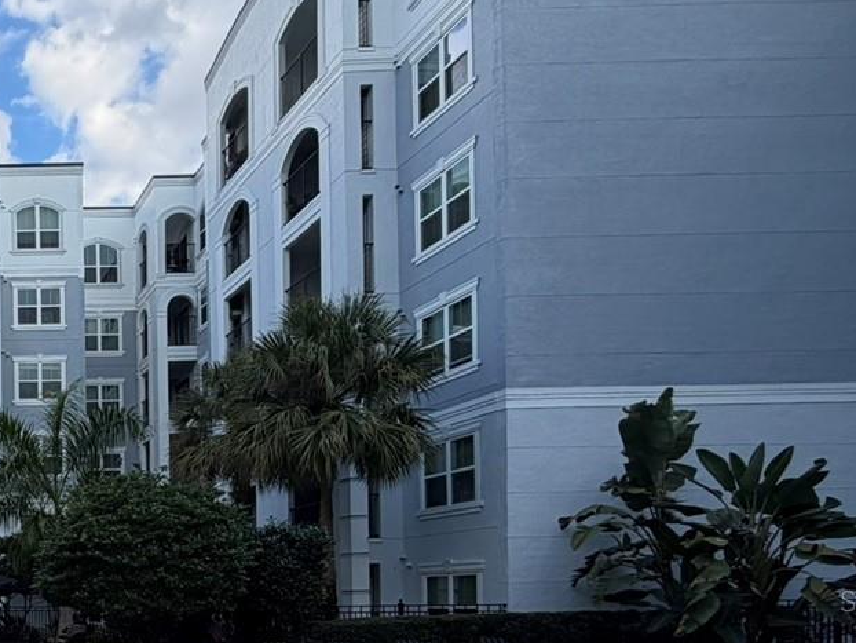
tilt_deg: +0.0
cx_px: -131
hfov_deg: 39.6
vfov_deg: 36.7
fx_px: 891
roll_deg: +1.4
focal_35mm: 36
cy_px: 600
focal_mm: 2.22
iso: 50
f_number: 2.2
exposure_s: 1/502
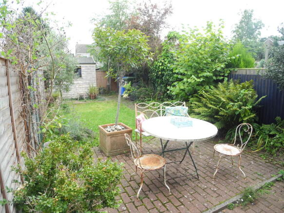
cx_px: 142
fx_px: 230
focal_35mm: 28
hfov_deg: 63.5
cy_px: 106
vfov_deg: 49.7
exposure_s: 1/180
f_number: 2.8
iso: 100
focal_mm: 6
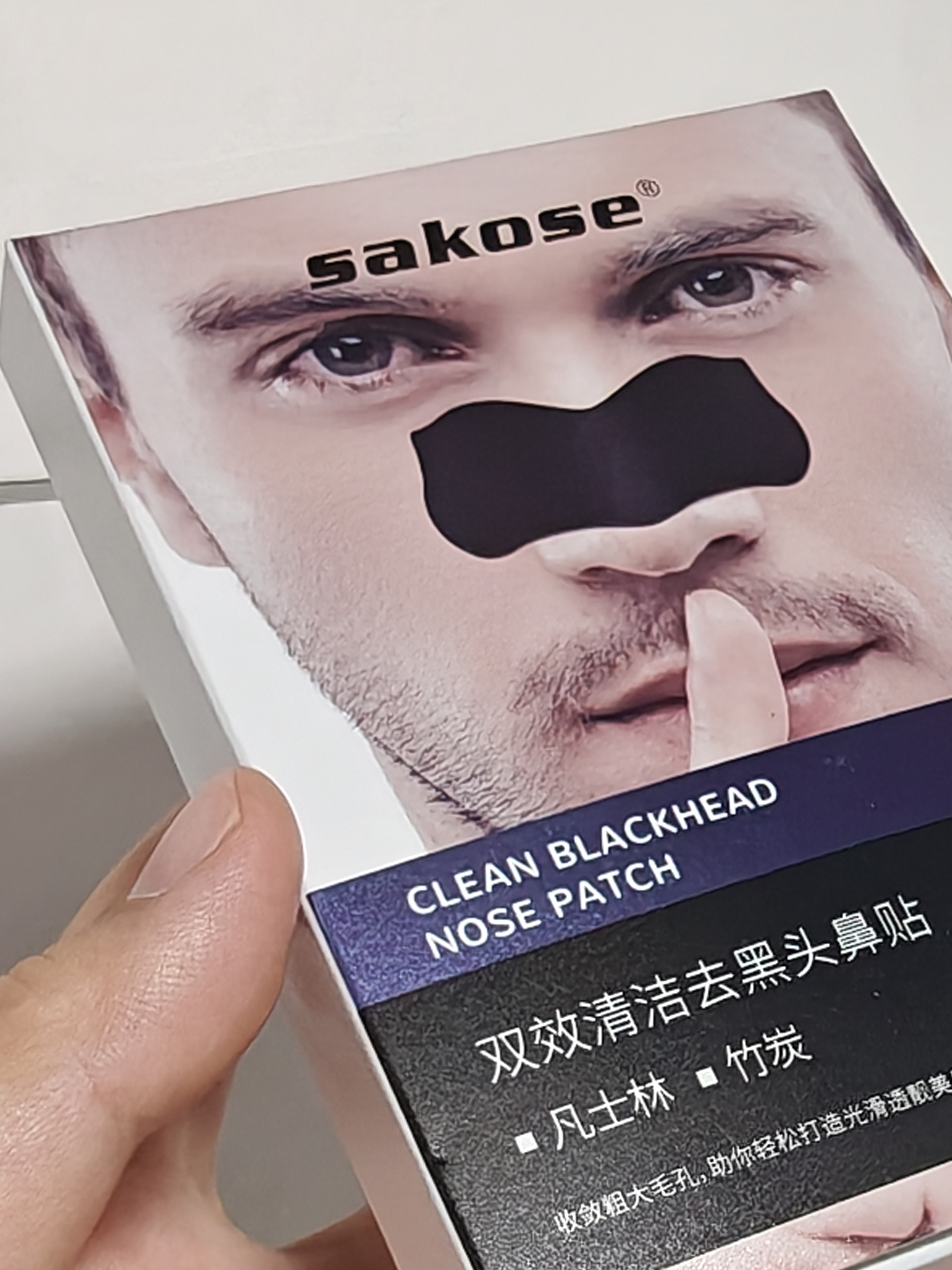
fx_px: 2750
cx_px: 657
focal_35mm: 75
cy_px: 858
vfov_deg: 25.8
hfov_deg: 19.6
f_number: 2
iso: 1600
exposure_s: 1/63
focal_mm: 2.3
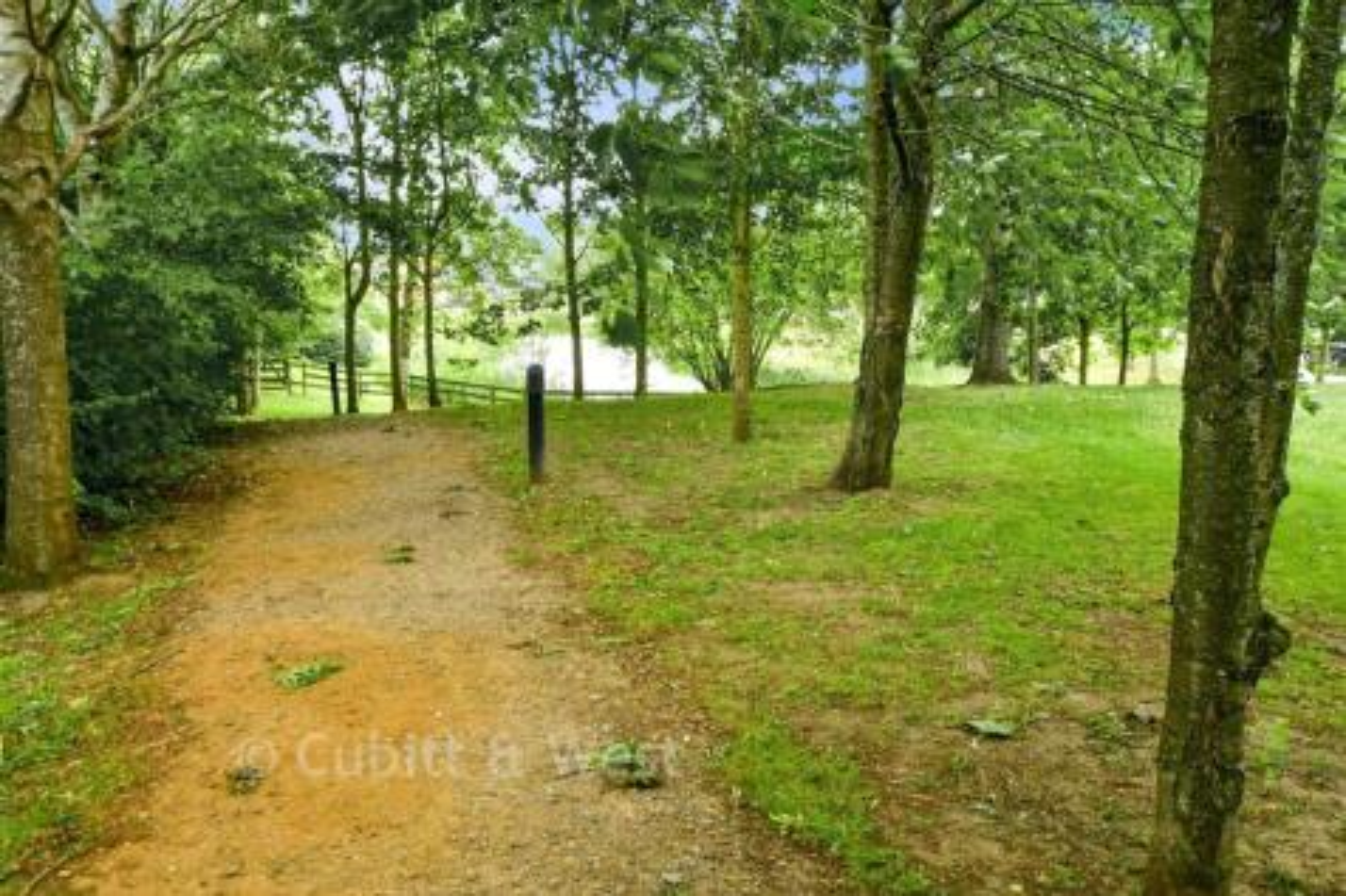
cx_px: 673
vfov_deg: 43.6
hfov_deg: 61.9
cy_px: 448
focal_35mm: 30
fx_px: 1121
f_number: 10
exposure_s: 1/13
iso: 160
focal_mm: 20
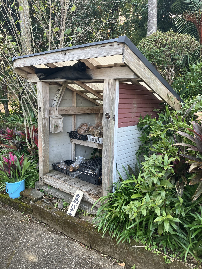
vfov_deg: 63.4
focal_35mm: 28
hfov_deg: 49.7
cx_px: 101
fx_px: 218
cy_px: 134
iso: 50
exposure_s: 1/121
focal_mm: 3.99
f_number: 1.8
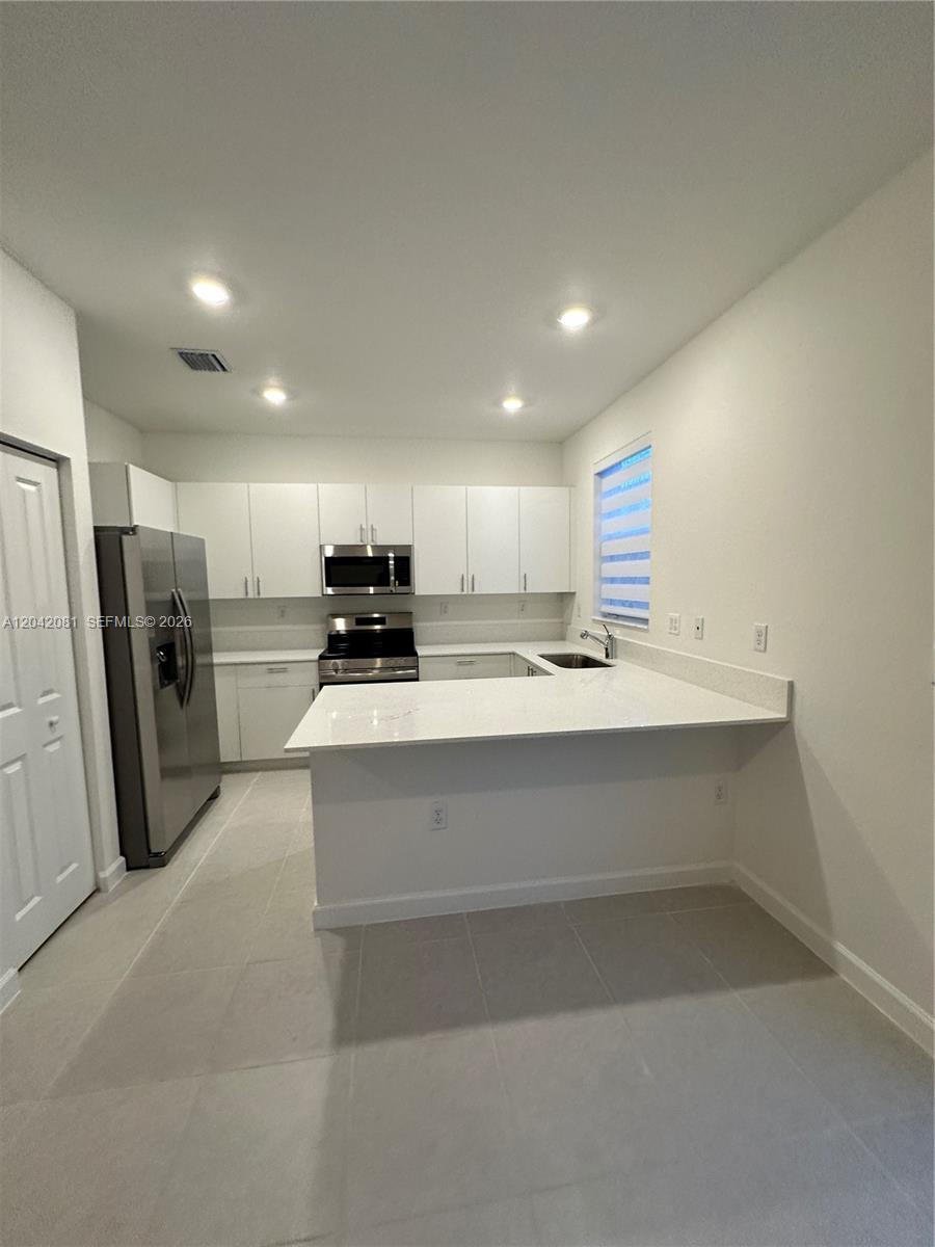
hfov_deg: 85.7
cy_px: 624
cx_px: 468
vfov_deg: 102.1
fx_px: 504
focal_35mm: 14
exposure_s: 1/120
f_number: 2.2
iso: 200
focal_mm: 2.22
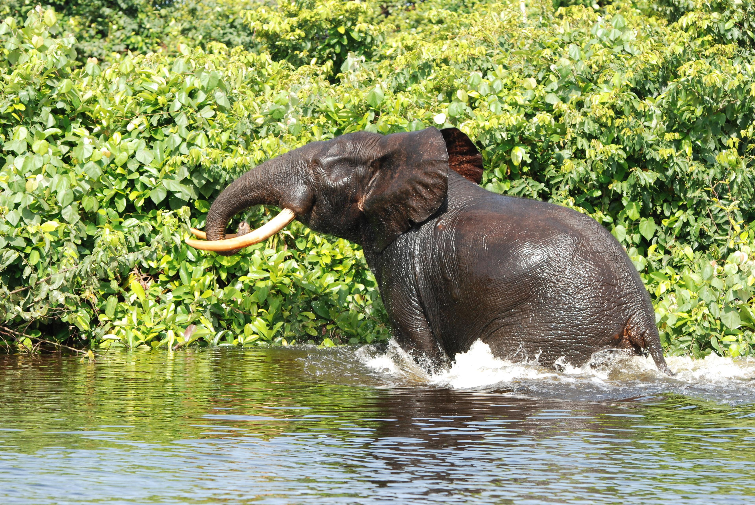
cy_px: 252
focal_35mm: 174
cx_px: 378
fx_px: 3654
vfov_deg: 7.9
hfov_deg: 11.8
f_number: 5
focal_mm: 116
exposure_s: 1/400
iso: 320
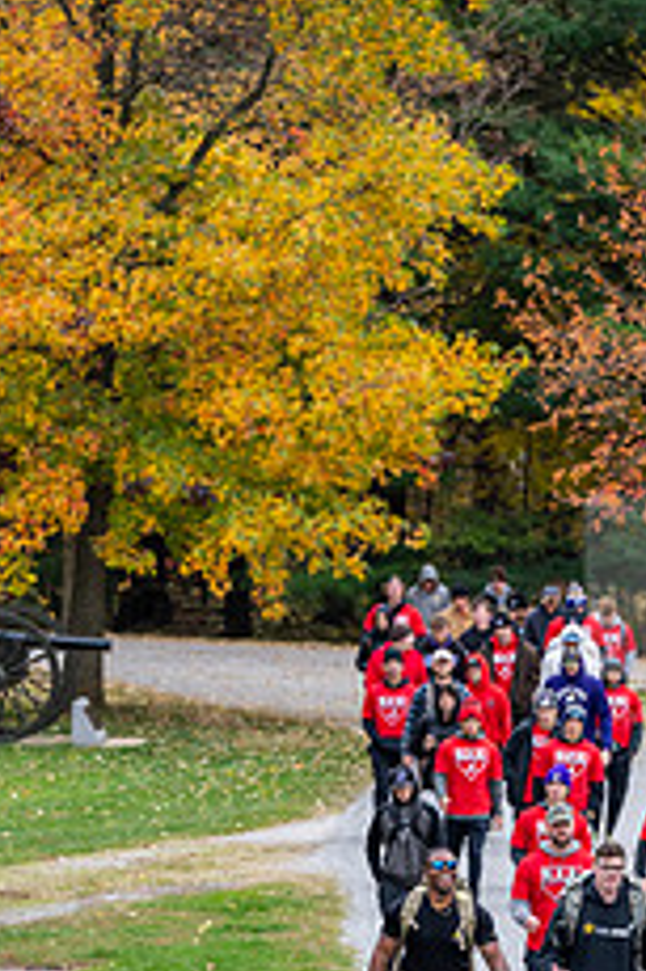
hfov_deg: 3.5
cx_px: 519
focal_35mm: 392
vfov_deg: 5.3
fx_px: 10566
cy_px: 760
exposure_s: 1/320
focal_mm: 200
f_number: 4.5
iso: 640
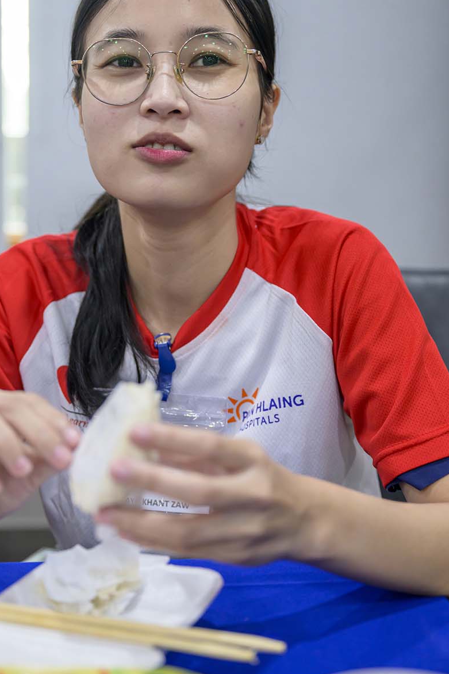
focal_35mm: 59
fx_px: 1104
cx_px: 182
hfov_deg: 23.0
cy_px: 290
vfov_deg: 33.9
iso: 1400
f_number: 3.2
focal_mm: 48
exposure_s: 1/250
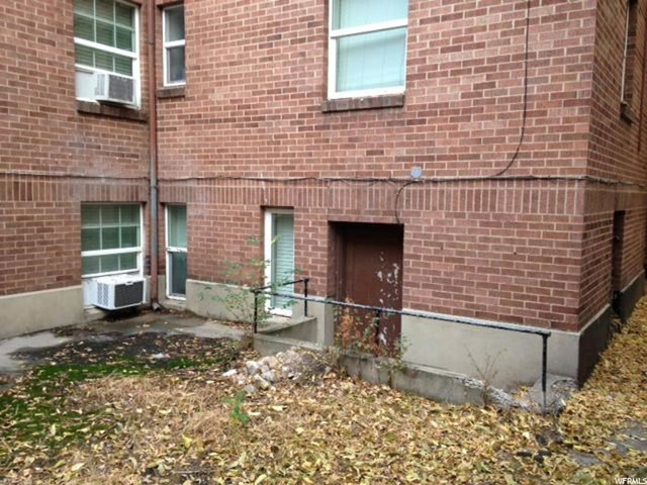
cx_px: 324
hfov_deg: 55.4
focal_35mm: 33
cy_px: 242
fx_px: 617
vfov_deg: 42.9
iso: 50
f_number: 2.4
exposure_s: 1/30
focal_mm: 4.12
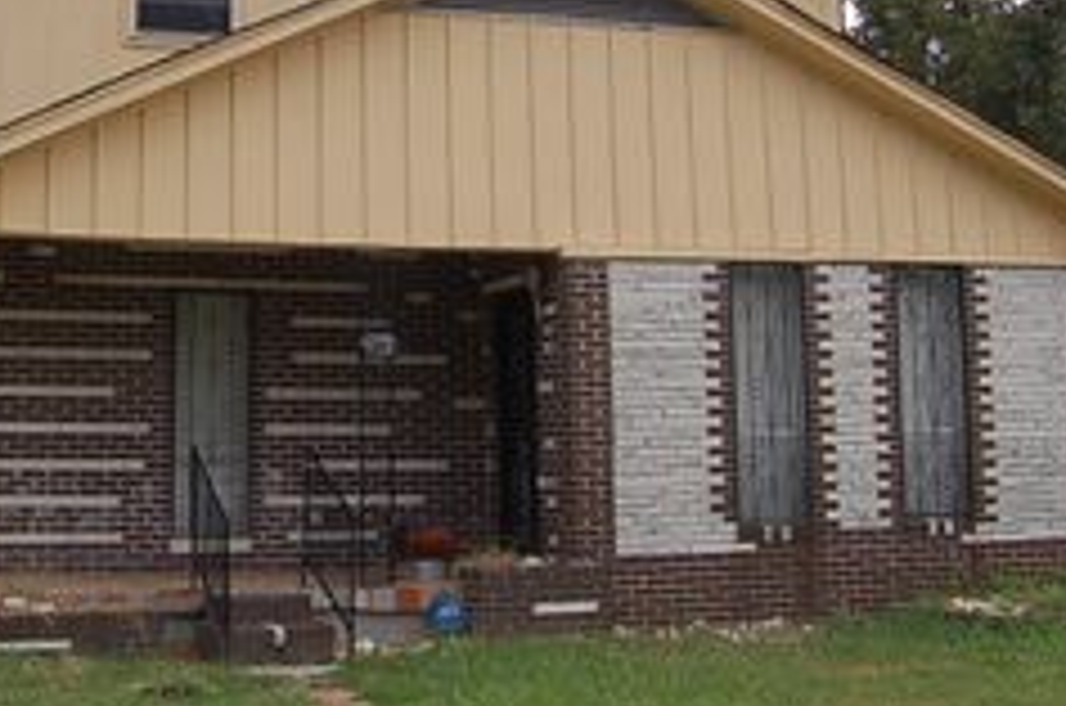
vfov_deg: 23.2
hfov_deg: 34.7
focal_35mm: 57
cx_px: 342
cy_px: 112
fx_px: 1684
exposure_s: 1/320
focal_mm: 18
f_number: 9
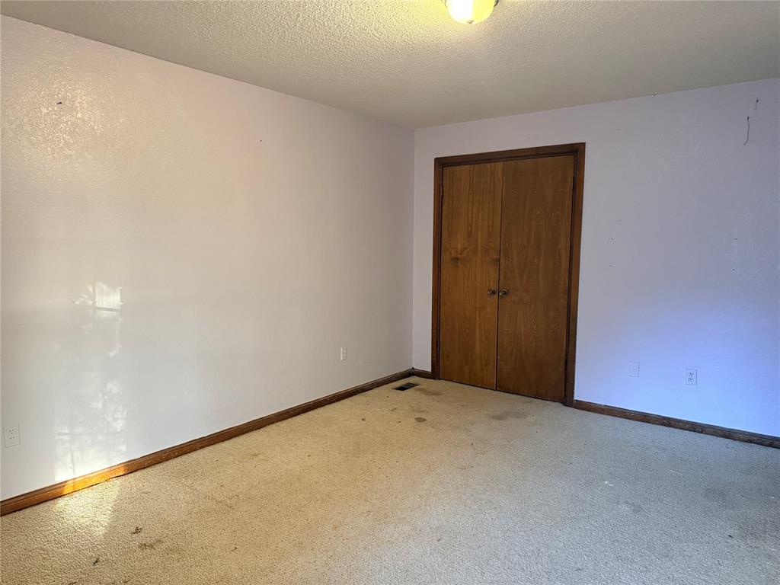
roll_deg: -0.4
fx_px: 541
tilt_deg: -5.8
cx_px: 390
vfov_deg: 56.8
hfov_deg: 71.6
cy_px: 292
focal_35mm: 24
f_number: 1.78
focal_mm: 6.76
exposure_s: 1/60
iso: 500
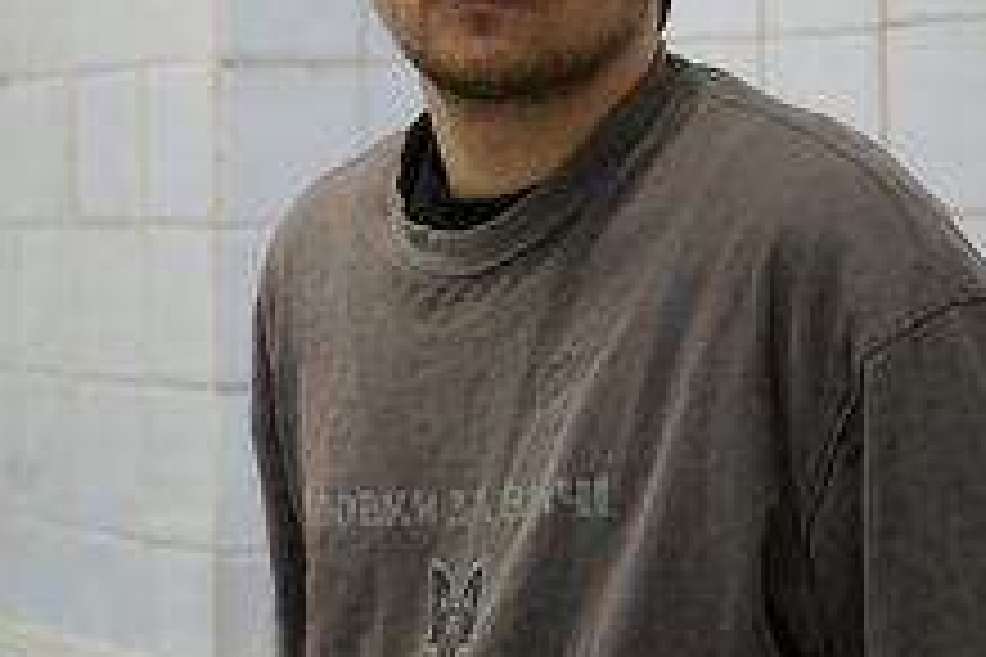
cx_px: 387
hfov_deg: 18.9
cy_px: 79
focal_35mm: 108
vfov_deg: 12.6
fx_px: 2958
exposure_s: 1/80
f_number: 4
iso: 800
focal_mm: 59
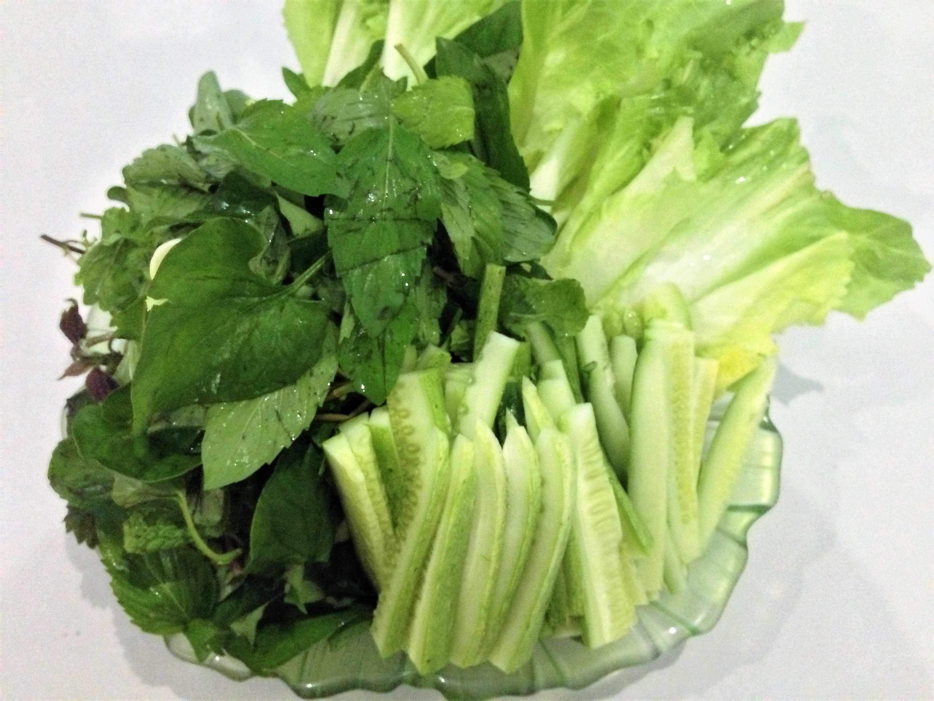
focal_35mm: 33
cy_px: 350
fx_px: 890
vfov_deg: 42.9
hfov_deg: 55.4
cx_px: 467
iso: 640
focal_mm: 4.12
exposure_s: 1/15
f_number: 2.4
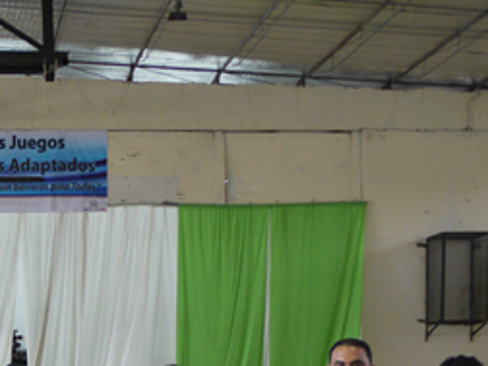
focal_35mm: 71
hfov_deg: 25.7
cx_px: -29
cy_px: 445
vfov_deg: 19.5
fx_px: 1001
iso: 400
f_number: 3.5
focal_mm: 14
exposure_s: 1/30
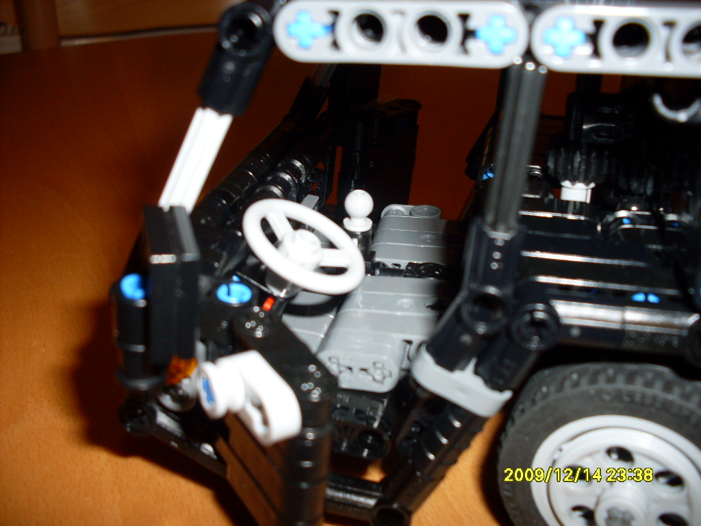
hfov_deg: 49.0
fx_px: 770
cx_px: 350
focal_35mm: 38
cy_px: 263
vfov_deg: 37.7
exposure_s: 1/45
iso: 100
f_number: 2.8
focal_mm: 6.3
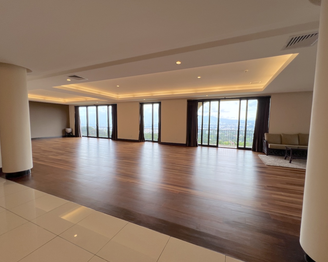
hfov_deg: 100.6
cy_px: 134
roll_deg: -0.3
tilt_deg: -5.4
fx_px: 136
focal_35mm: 14
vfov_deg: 88.0
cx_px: 171
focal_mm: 1.57
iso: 32
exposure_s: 1/183
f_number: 1.8
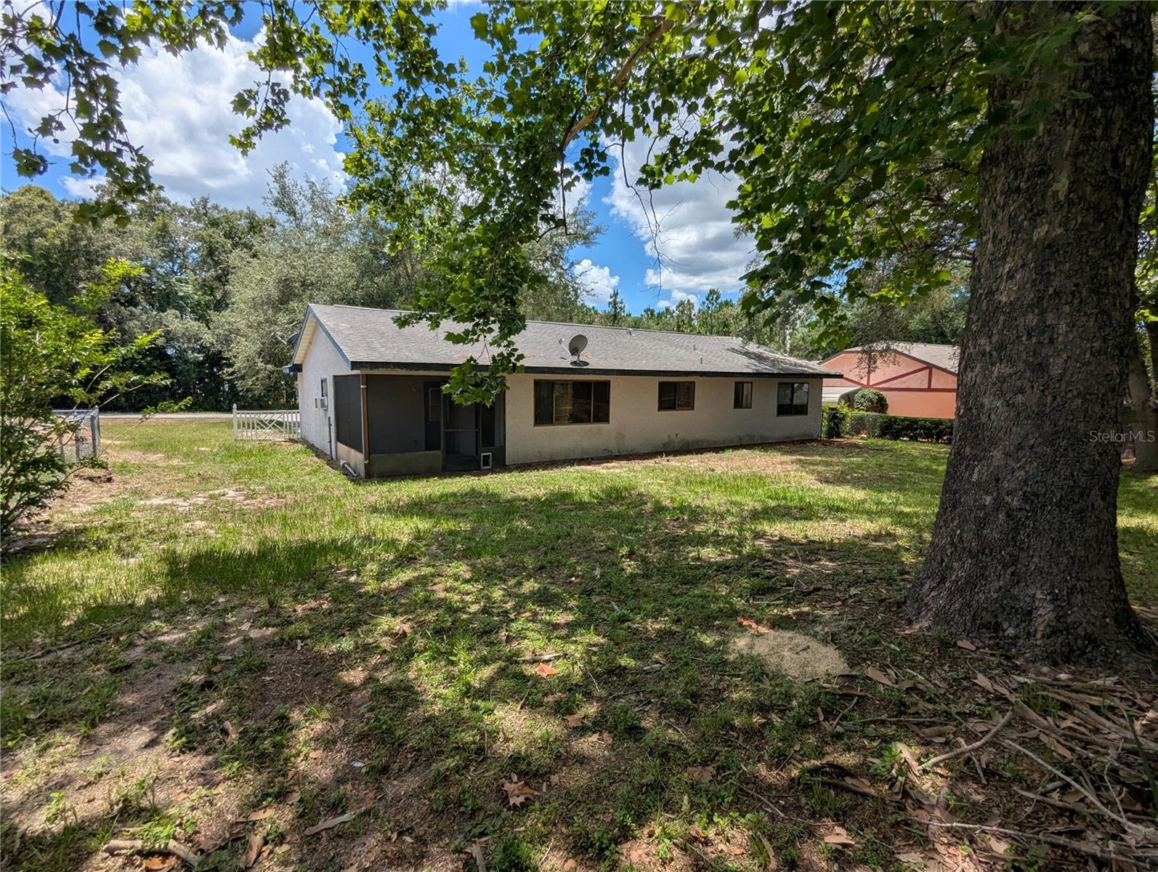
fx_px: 536
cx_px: 579
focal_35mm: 16
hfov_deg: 94.4
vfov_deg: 78.2
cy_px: 436
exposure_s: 1/1927
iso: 45
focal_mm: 2.35
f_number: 2.2
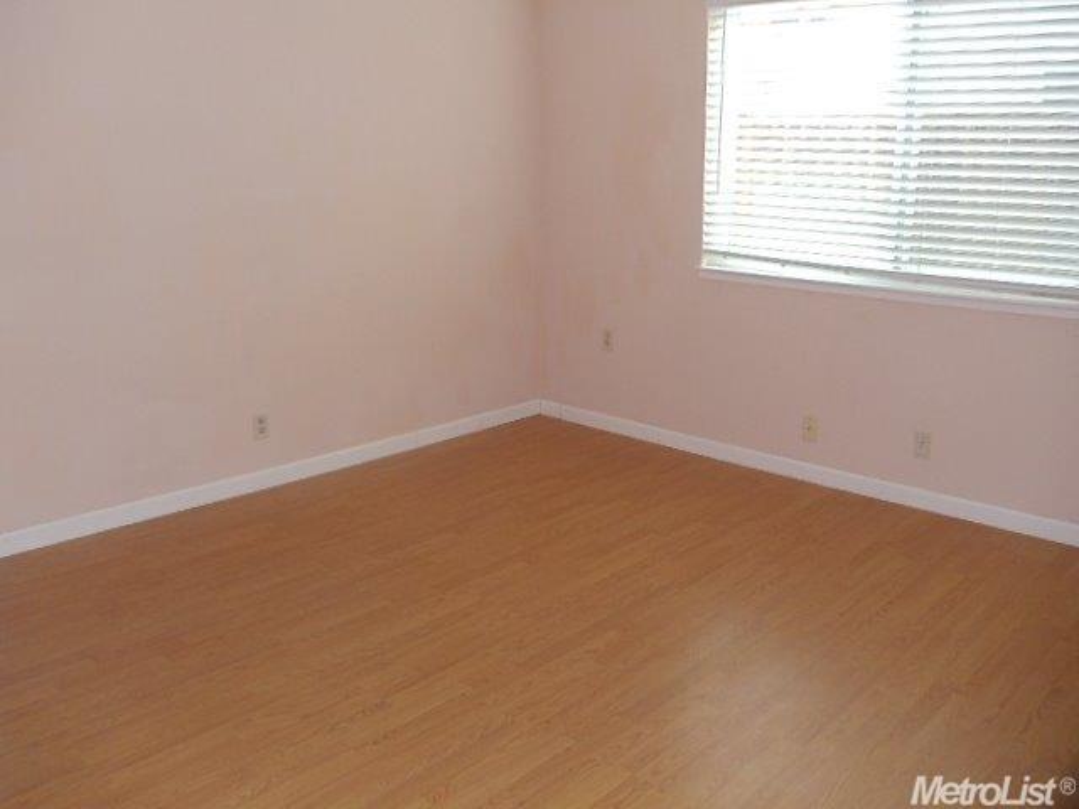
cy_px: 404
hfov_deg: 42.9
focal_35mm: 44
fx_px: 1372
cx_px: 540
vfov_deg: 32.9
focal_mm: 6
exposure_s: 1/30
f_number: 3.5
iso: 200
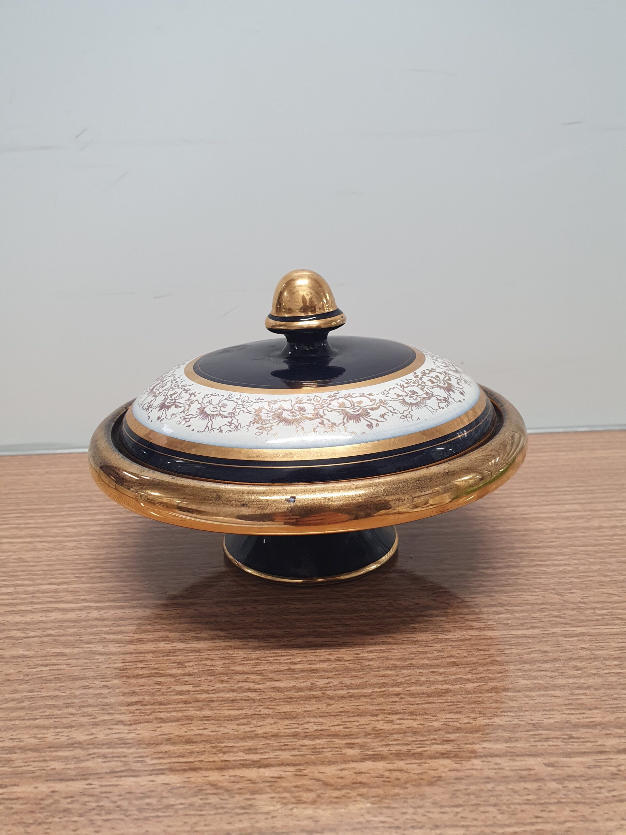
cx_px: 313
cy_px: 418
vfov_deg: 67.3
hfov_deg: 53.1
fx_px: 627
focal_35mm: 26
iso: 200
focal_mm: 4.32
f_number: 2.4
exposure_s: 1/50
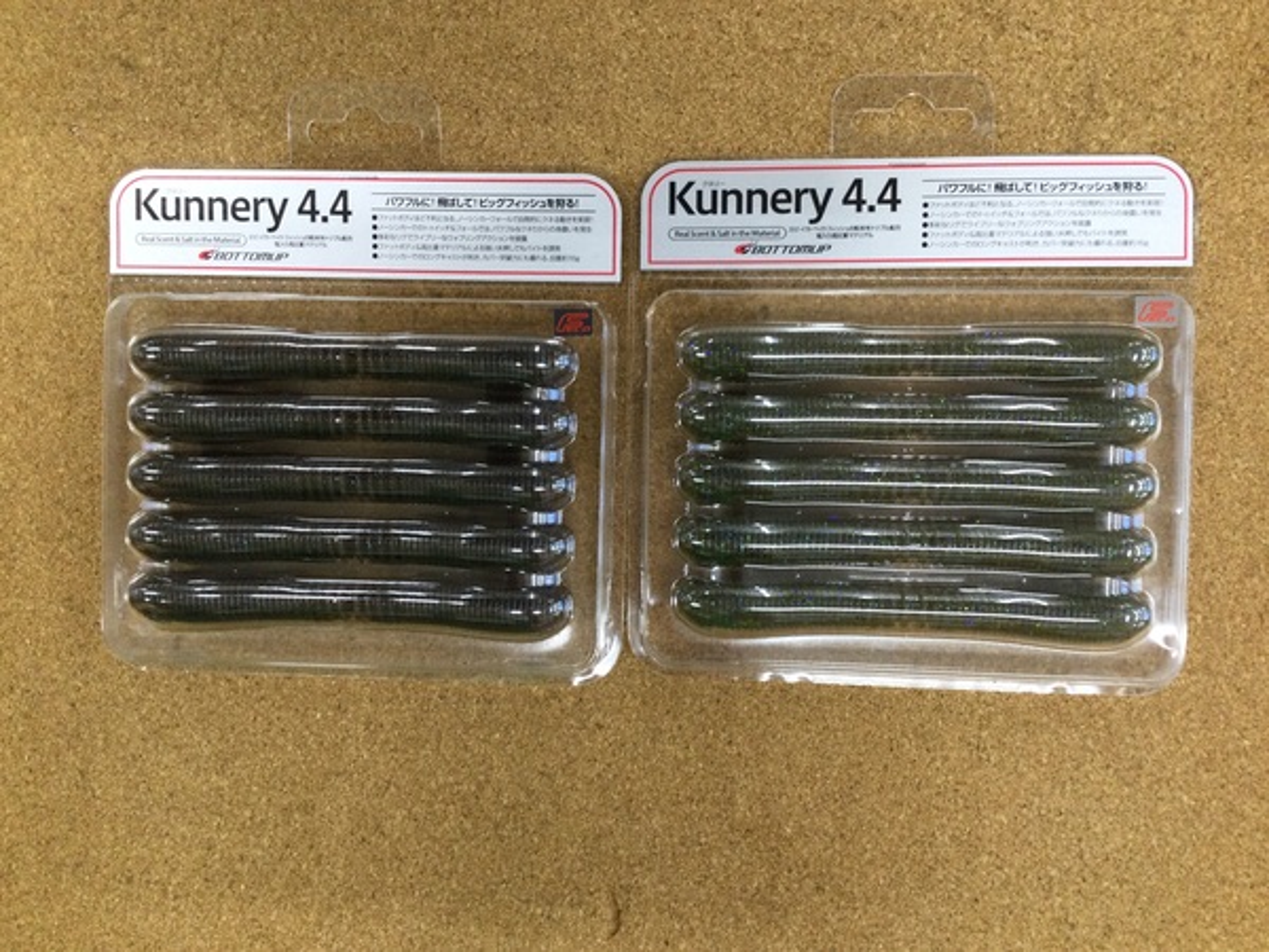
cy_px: 476
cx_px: 634
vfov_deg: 45.4
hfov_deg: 58.4
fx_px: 1136
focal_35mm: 31
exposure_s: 1/30
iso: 32
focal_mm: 3.3
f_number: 2.4
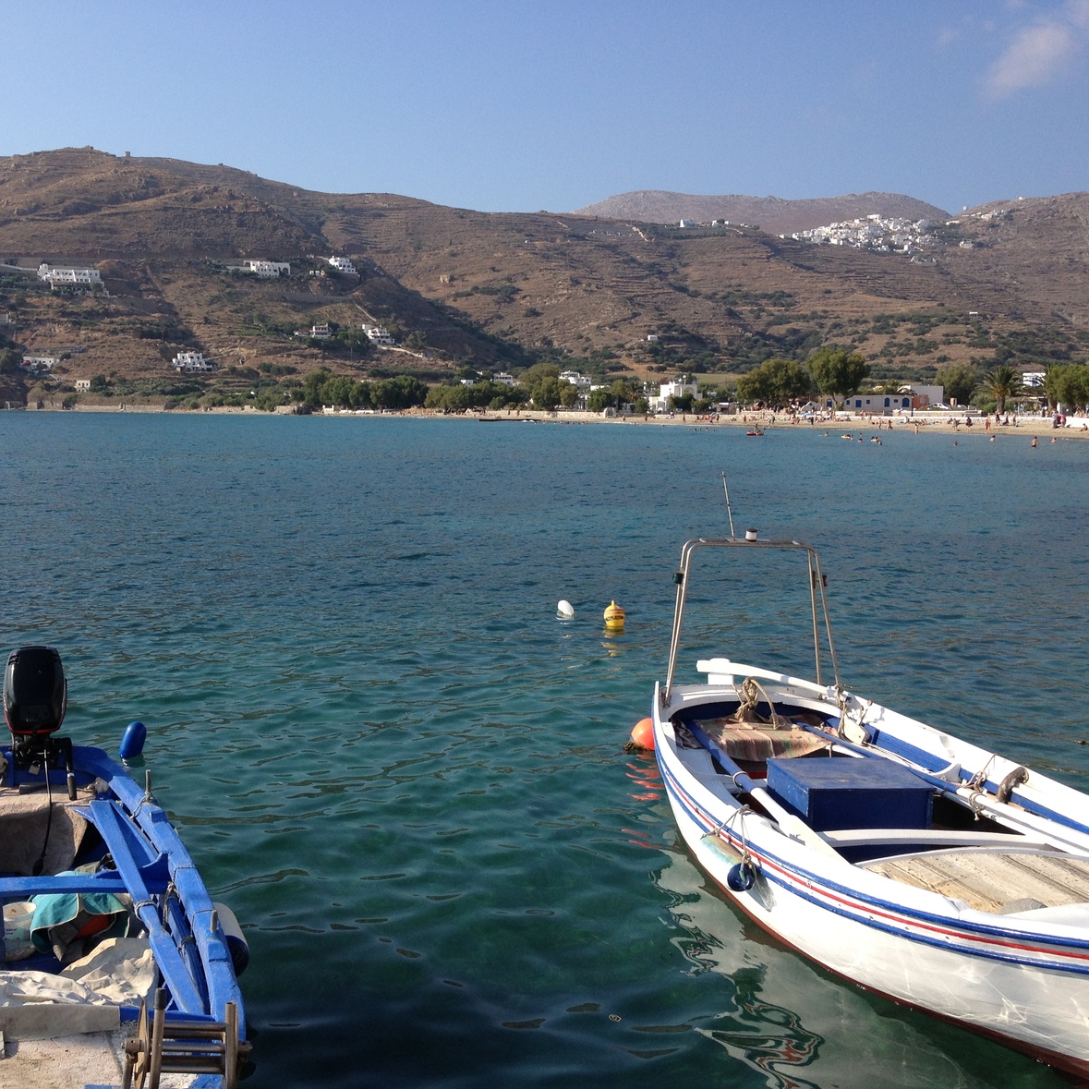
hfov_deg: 39.6
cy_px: 551
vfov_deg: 40.0
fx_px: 1495
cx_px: 376
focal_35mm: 42
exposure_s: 1/1453
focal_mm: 4.28
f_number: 2.4
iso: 50
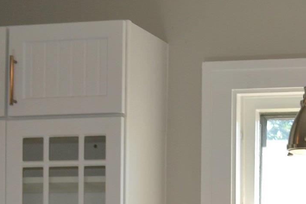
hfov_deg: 16.3
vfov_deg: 10.9
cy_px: 385
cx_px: 426
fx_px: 995
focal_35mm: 117
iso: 180
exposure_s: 1/125
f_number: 4
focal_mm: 18
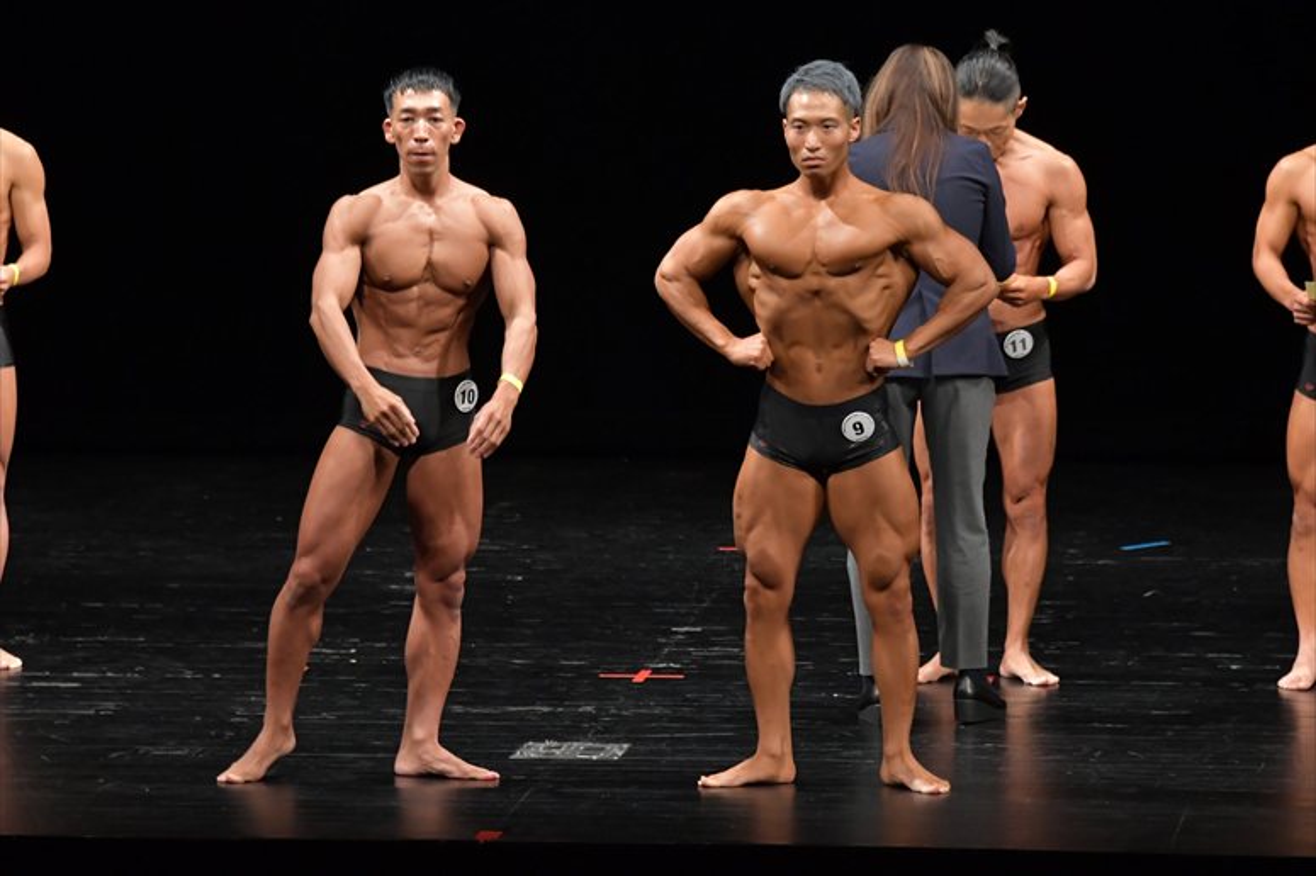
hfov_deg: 8.1
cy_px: 438
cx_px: 658
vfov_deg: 5.4
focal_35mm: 255
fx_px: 9317
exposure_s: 1/400
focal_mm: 170
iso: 3200
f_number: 5.6
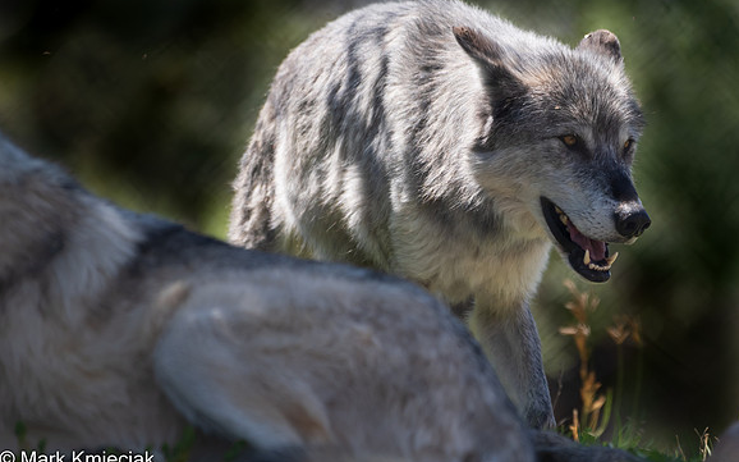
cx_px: 534
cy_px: 197
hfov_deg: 2.8
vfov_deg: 1.8
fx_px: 15022
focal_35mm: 746
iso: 560
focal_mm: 500
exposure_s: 1/1000
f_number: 5.6
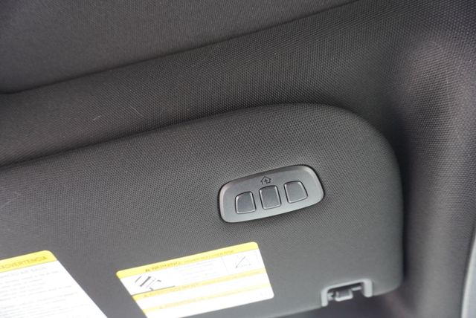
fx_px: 318
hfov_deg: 73.7
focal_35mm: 24
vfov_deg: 53.2
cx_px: 238
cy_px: 159
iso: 640
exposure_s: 1/60
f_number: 4
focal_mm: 16
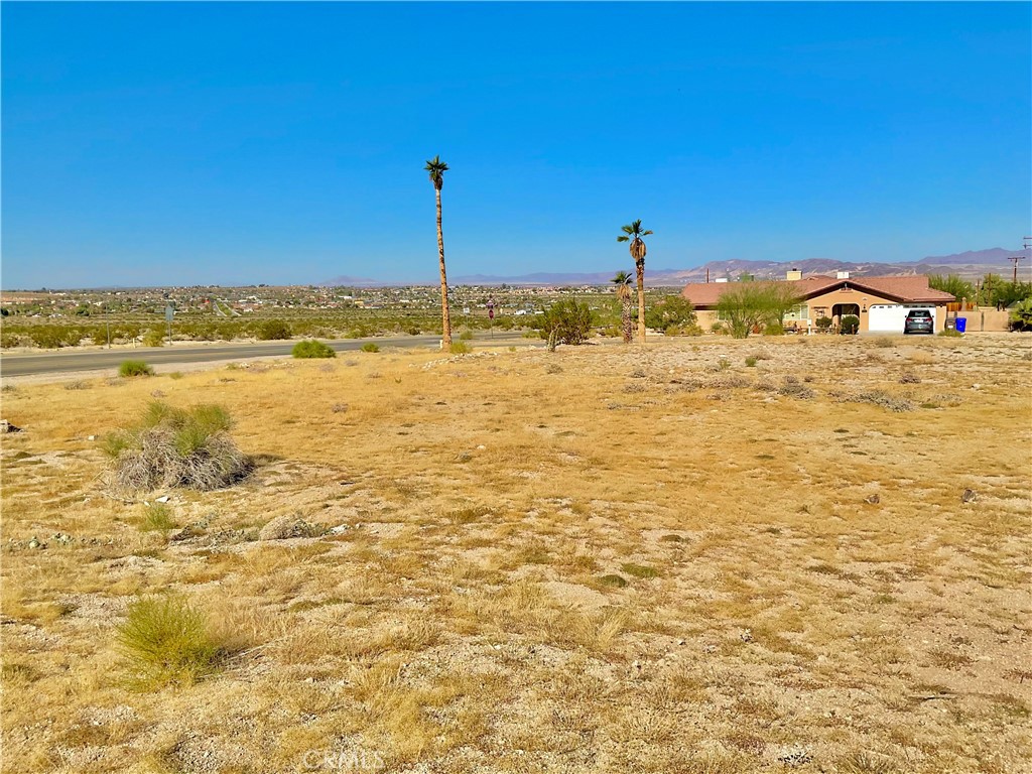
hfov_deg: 61.7
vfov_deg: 48.2
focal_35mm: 29
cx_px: 516
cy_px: 387
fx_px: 865
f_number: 1.8
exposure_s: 1/4405
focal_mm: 3
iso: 16
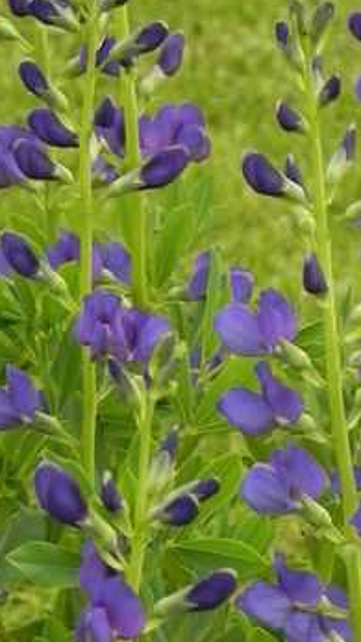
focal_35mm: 362
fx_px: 6165
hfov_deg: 3.4
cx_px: 280
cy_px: 420
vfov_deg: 6.0
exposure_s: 1/50
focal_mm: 25.7
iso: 160
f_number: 5
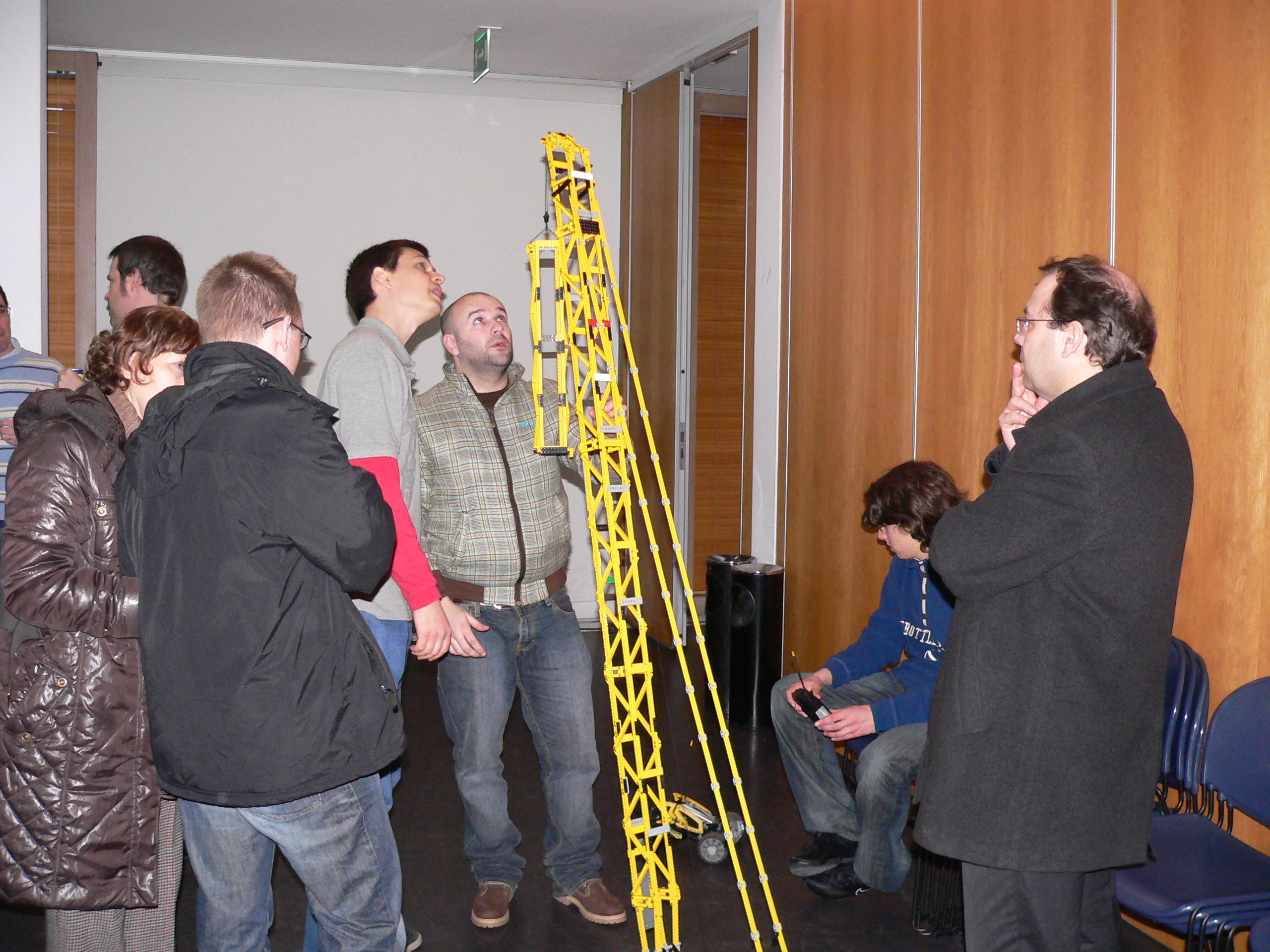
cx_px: 635
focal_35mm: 36
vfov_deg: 39.7
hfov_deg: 51.4
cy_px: 476
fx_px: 1321
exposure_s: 1/60
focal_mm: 6
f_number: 2.8
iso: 300
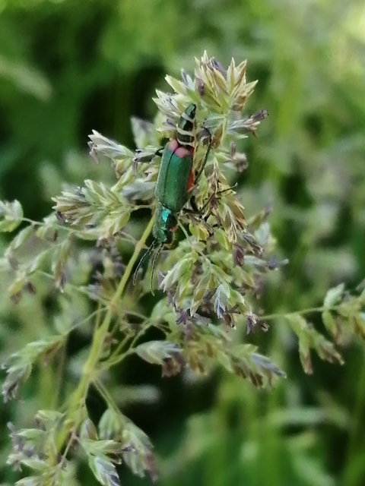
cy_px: 243
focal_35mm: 104
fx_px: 1462
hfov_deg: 14.2
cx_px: 182
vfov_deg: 18.9
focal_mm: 3.46
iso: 50
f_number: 1.8
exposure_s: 1/194
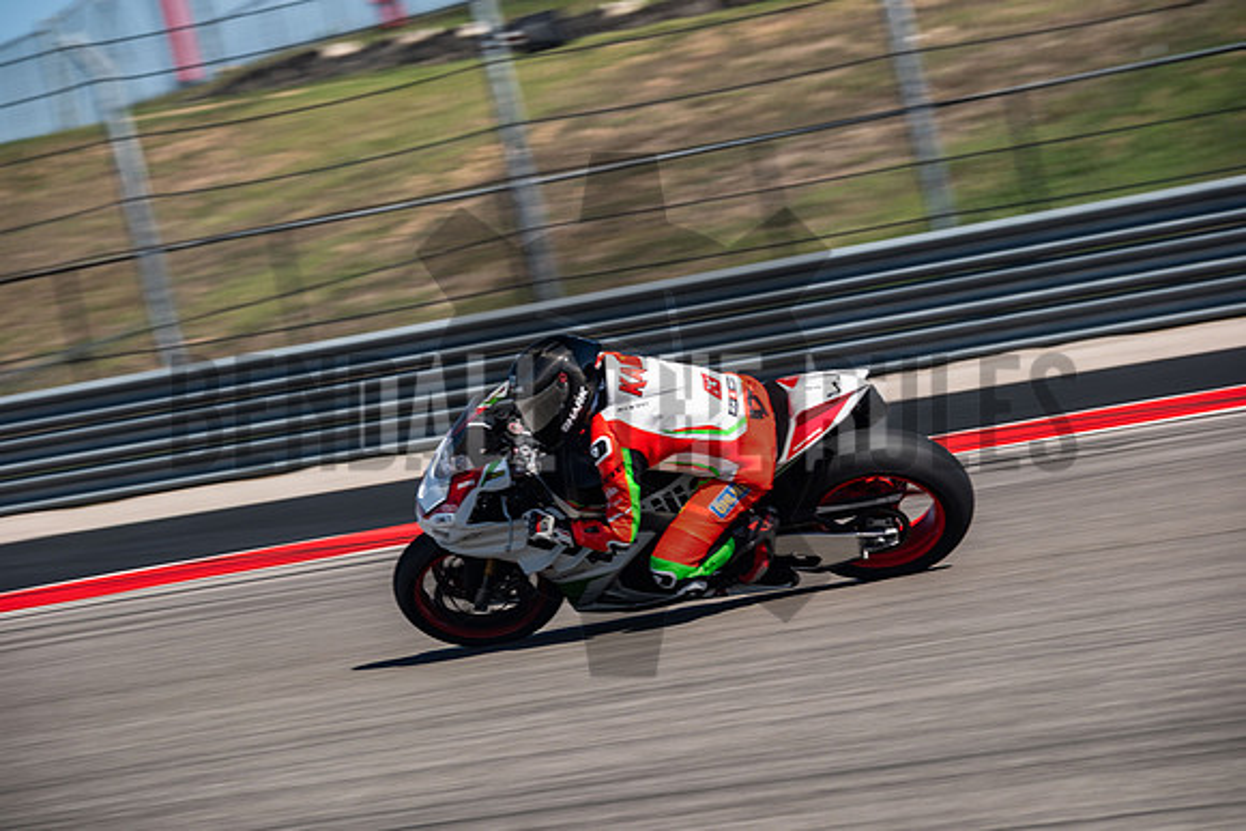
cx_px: 623
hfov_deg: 9.8
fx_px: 7270
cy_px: 416
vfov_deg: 6.5
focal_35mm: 210
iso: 160
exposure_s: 1/200
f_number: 6.4
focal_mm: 140
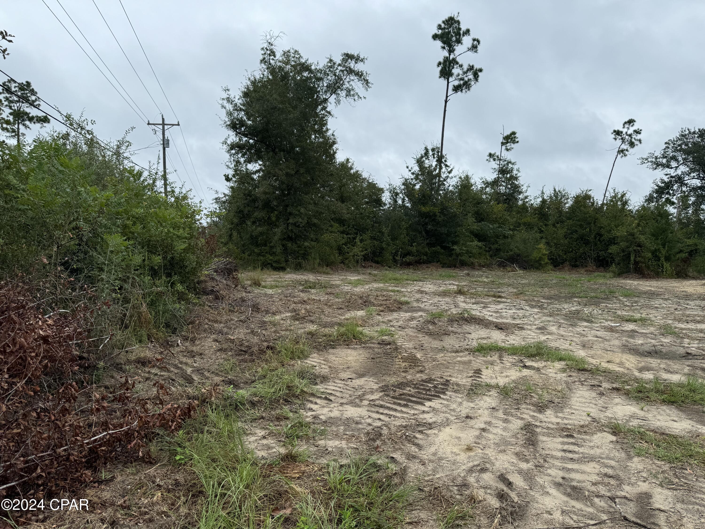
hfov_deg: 71.6
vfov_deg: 56.8
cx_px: 352
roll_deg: -0.3
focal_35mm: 24
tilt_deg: -1.9
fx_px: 489
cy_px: 264
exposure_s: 1/2415
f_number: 1.78
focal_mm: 6.76
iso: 80
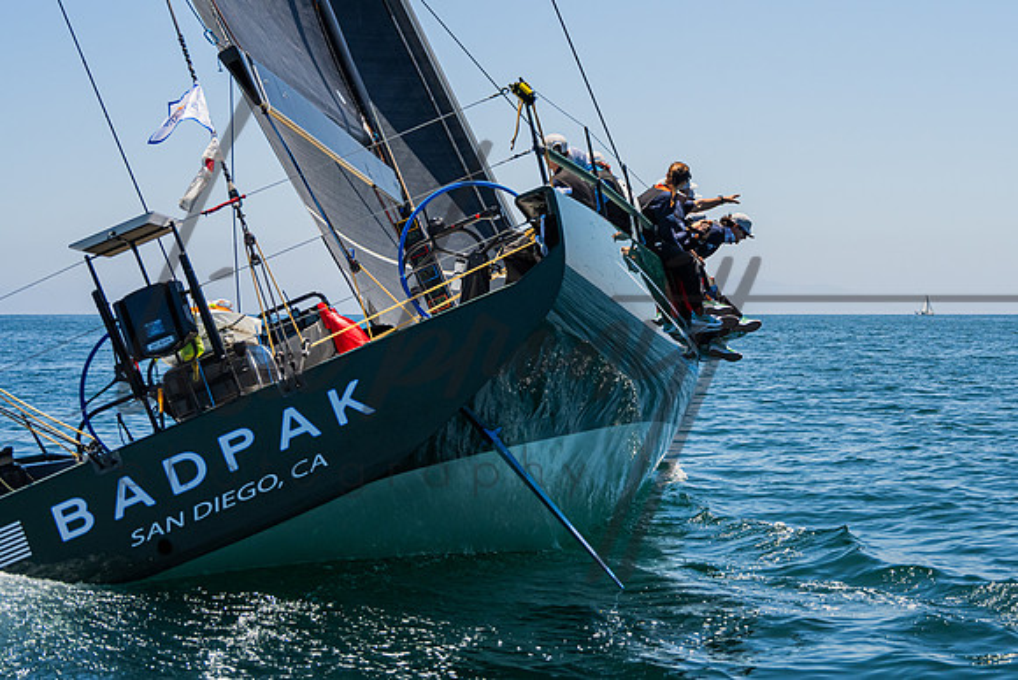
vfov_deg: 16.3
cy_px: 211
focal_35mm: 83
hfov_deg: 24.2
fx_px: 2359
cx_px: 713
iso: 500
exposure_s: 1/2000
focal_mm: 58
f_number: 8
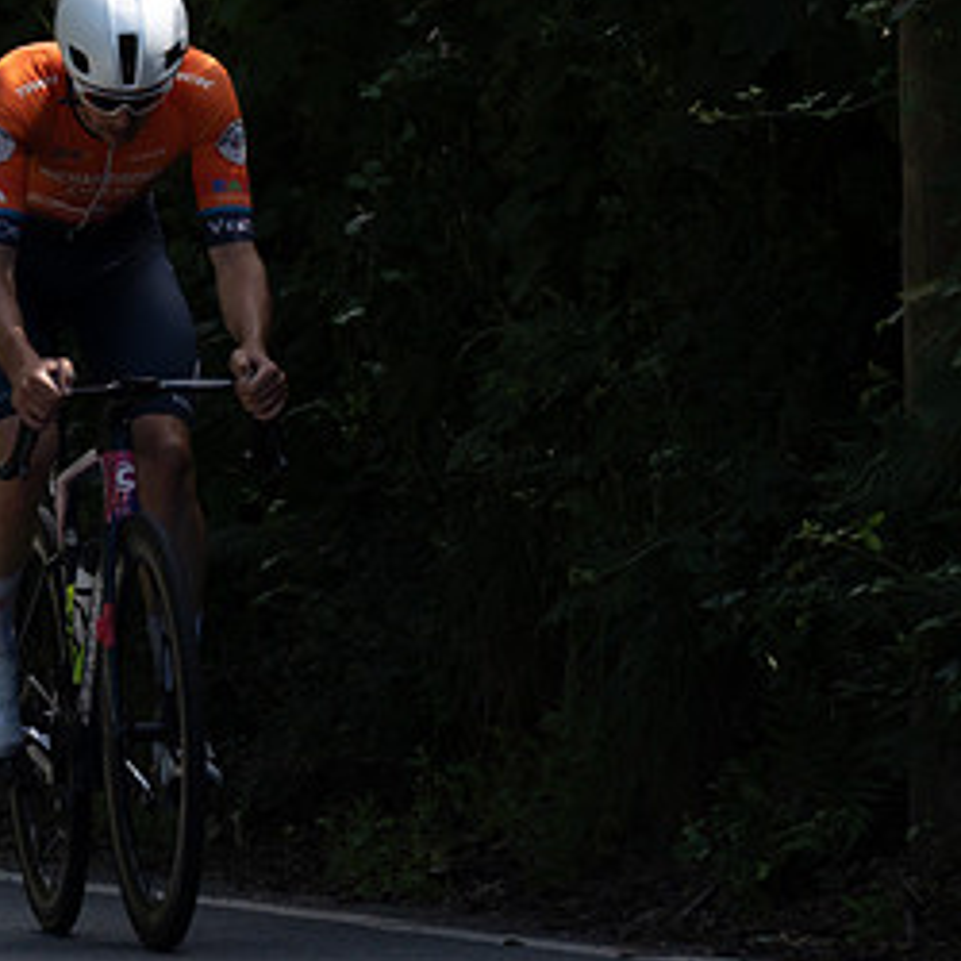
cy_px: 70
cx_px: 265
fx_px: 30090
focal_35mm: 958
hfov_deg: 1.8
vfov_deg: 1.8
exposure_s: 1/1600
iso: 100
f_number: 3.5
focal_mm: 200
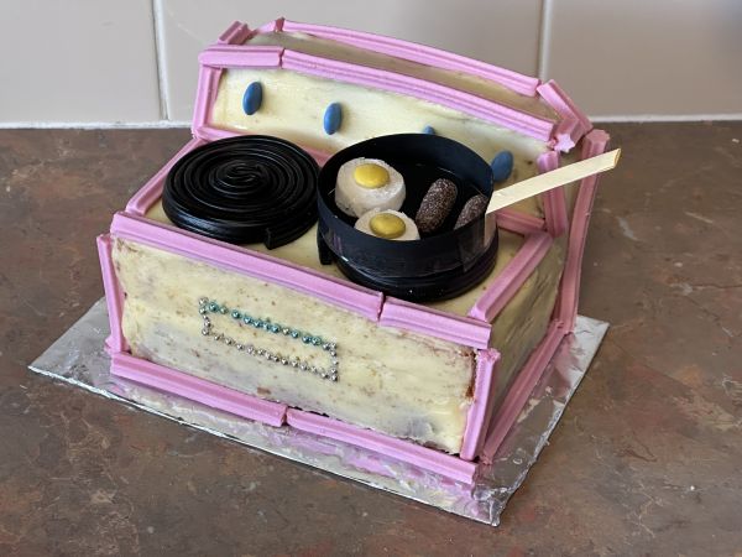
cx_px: 371
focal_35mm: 77
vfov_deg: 19.1
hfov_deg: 25.3
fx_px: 1651
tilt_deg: -37.0
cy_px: 278
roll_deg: -0.5
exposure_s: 1/50
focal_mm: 9
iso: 160
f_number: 2.8
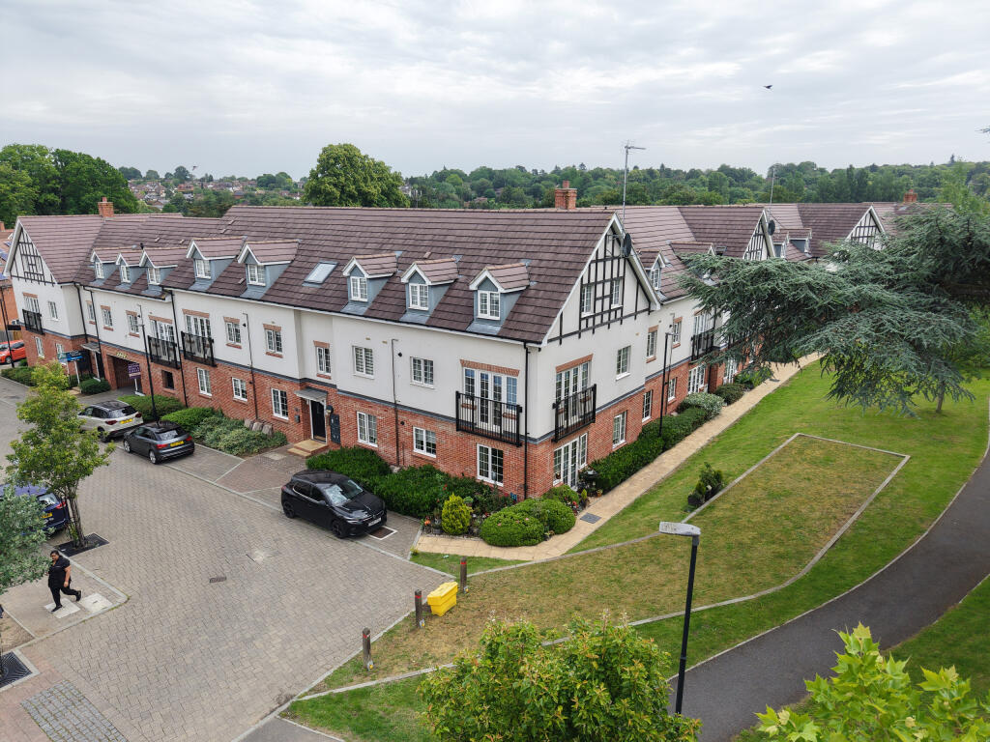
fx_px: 686
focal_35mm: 24
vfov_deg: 56.8
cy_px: 371
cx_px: 495
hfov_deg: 71.6
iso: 240
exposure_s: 1/2000
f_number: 1.8
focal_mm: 8.67
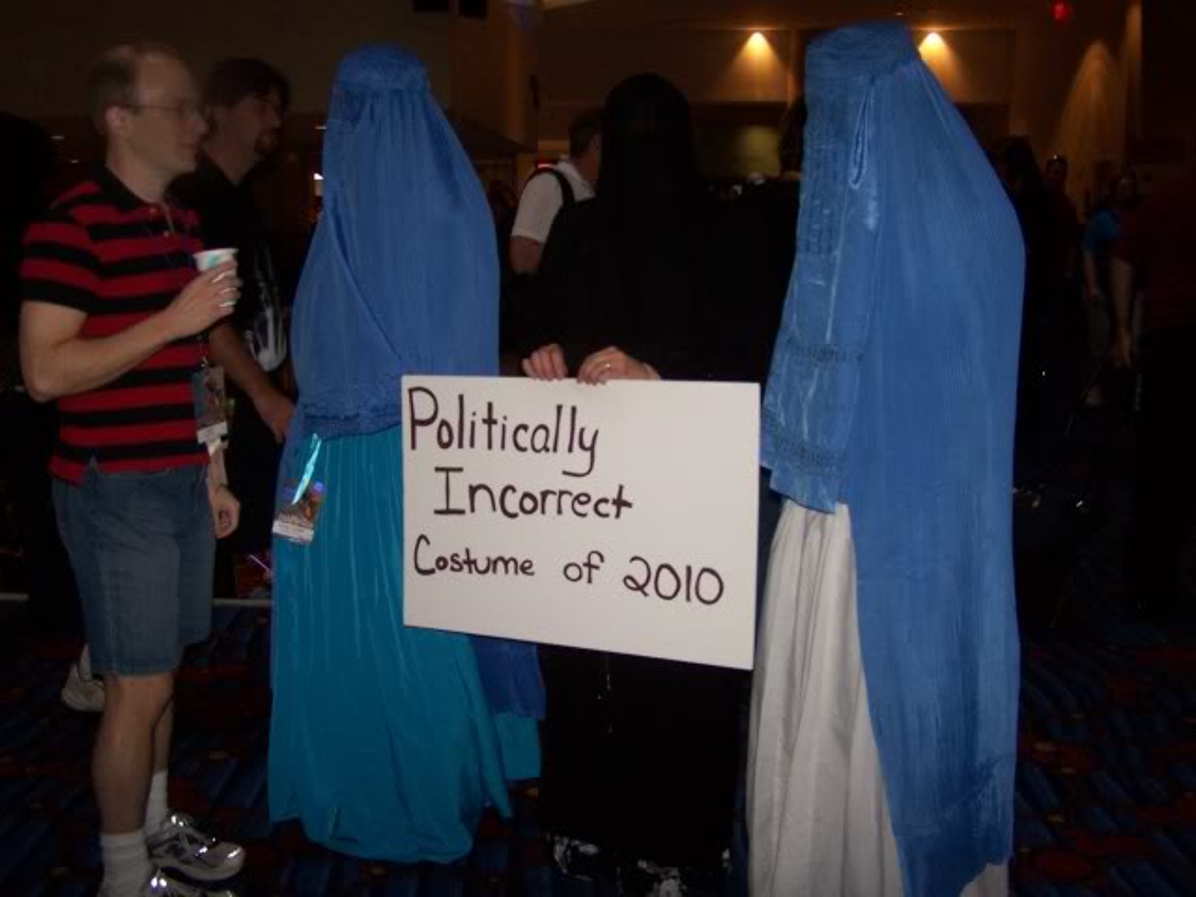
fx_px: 1382
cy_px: 448
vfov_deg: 36.0
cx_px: 598
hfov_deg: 46.8
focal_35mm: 40
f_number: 2.8
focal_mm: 6.7
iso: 140
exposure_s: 1/60
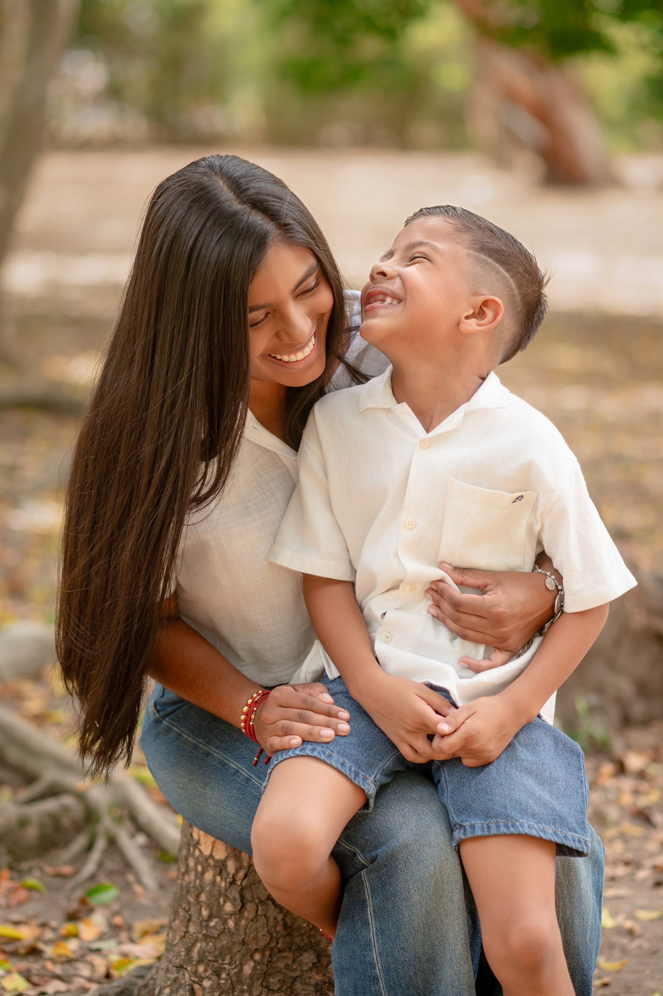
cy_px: 498
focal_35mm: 85
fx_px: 2351
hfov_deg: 16.0
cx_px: 332
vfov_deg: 23.9
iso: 400
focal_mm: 85
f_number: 2.2
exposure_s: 1/800
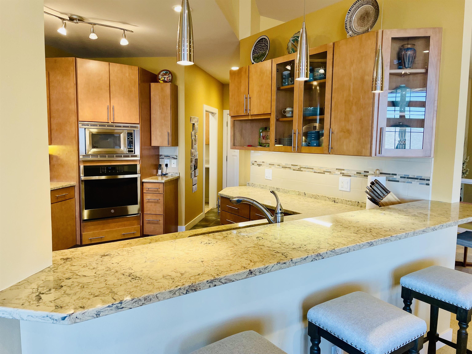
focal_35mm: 26
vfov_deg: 53.1
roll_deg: -0.8
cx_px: 236
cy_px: 177
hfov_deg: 67.3
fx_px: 355
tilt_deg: -5.9
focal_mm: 4.2
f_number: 1.6
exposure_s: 1/60
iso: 80
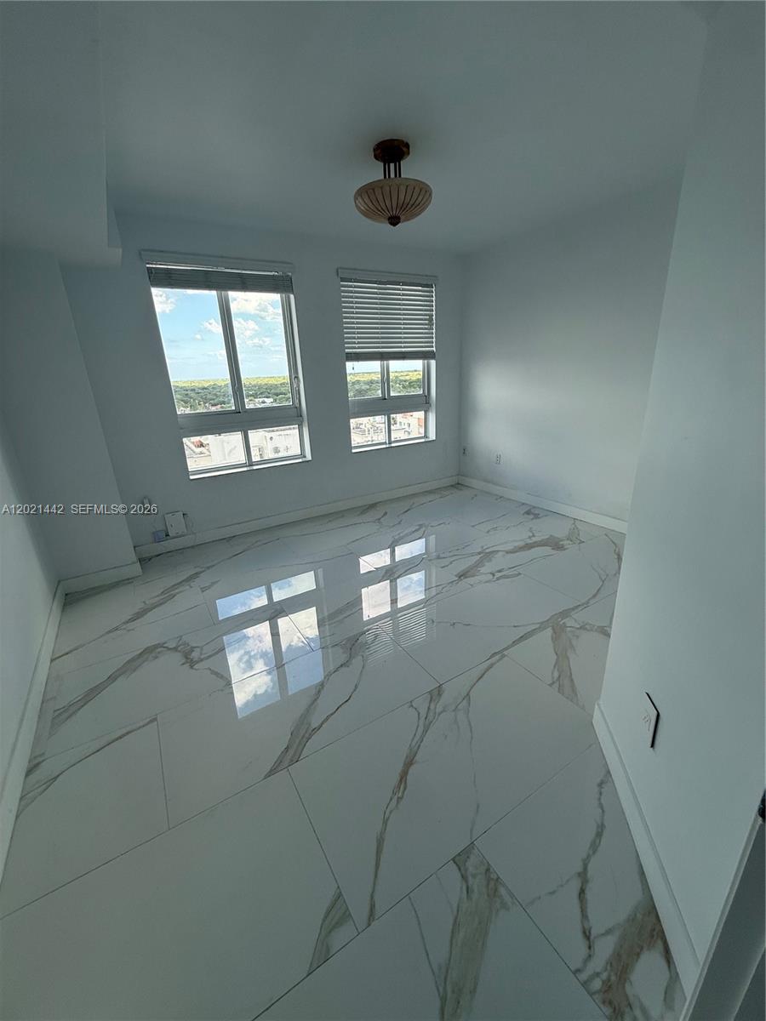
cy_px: 510
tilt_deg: -18.7
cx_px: 383
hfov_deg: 85.7
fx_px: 413
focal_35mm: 14
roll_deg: +2.0
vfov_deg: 102.1
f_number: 2.2
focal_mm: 2.22
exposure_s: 1/324
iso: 64
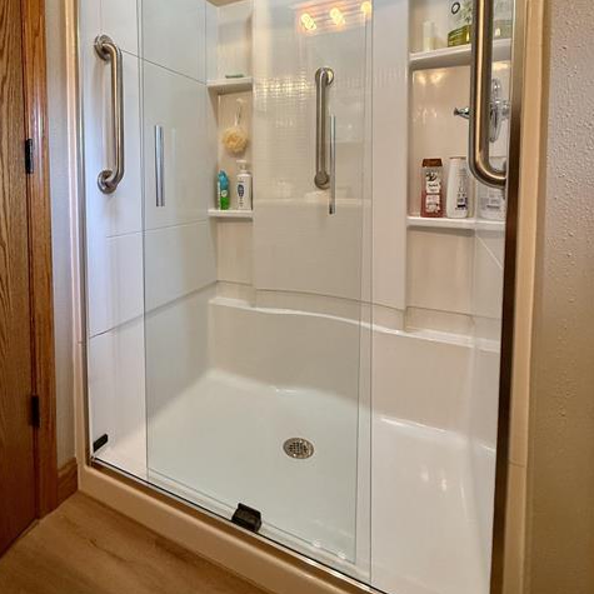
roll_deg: -0.5
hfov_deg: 74.0
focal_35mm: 20
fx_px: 388
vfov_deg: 72.6
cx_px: 236
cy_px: 198
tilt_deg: -2.5
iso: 400
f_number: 2.2
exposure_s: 1/120
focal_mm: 2.22
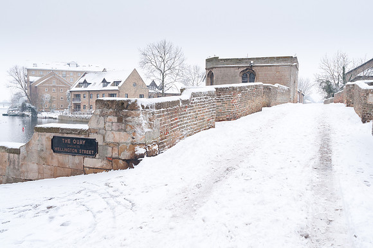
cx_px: 186
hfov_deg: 53.2
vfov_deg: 36.8
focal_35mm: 36
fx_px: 372
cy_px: 124
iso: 200
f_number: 9
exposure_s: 1/25
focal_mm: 24
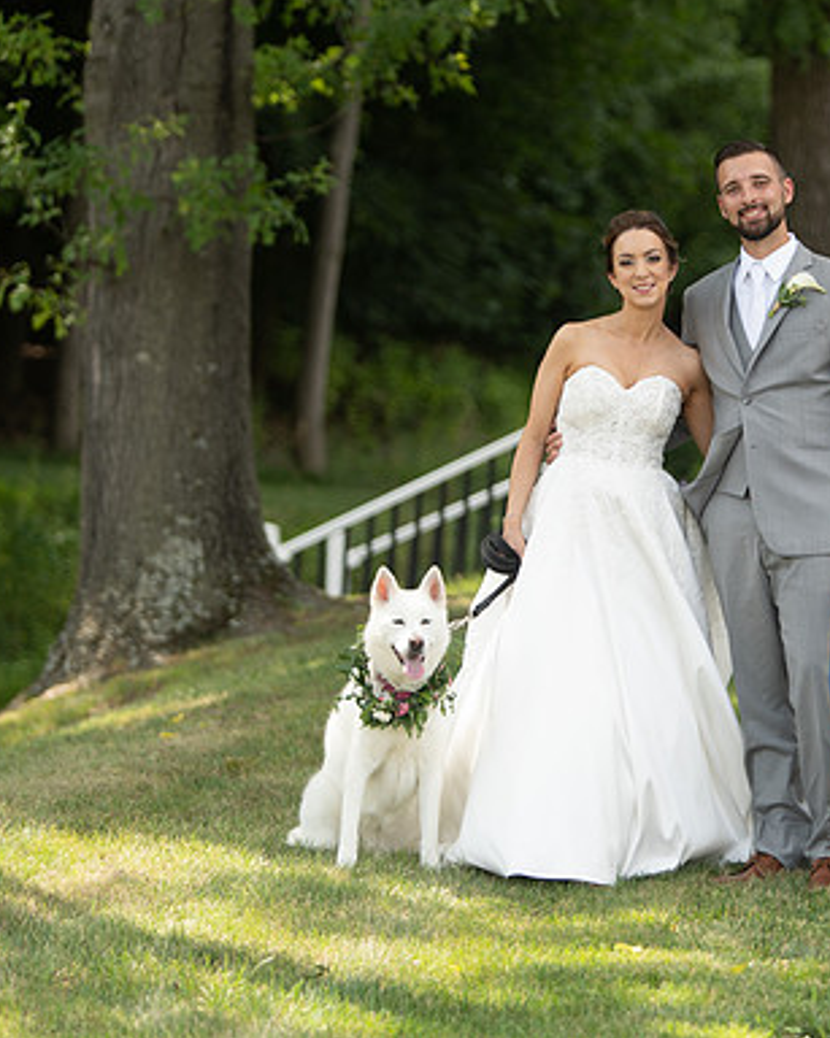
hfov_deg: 9.4
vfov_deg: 11.8
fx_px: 5007
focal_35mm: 163
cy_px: 518
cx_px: 703
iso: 125
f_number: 2.8
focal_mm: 115
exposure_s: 1/500
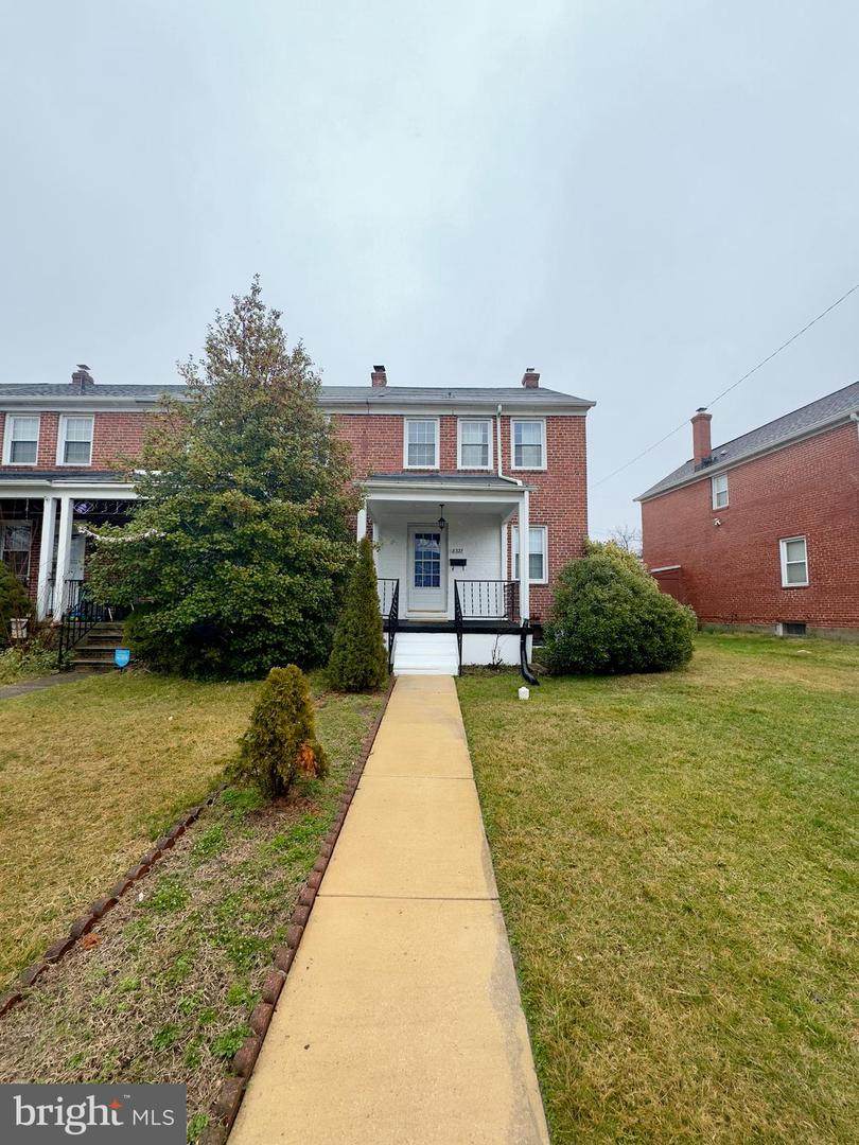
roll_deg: -0.4
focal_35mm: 14
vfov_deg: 102.1
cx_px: 430
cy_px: 572
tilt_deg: +3.9
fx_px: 463
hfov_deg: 85.7
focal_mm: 2.22
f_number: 2.2
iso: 40
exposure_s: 1/552
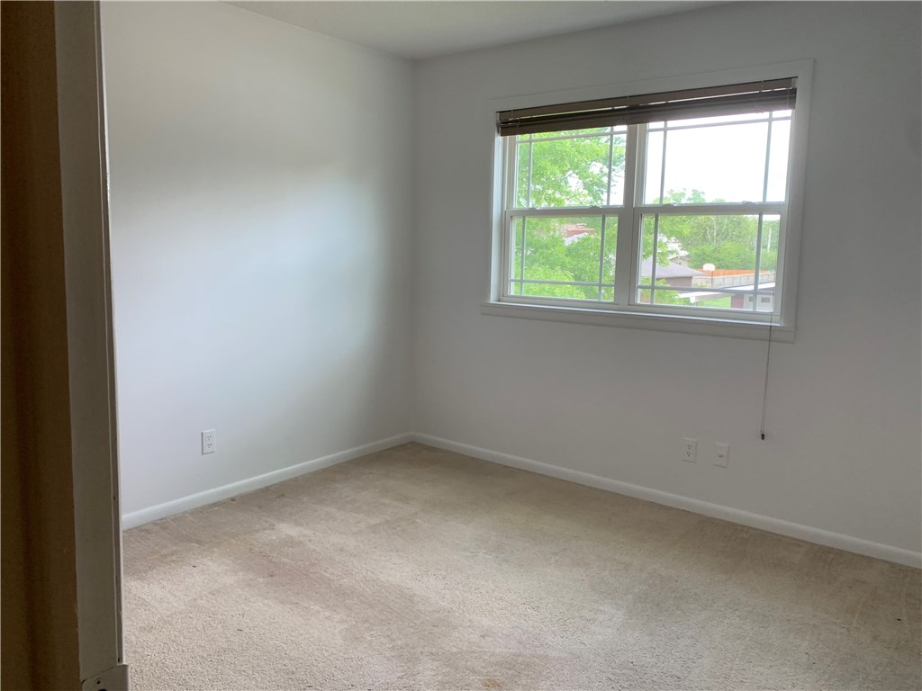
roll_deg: -1.5
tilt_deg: -5.9
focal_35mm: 26
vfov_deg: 53.1
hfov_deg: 67.3
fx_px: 693
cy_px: 346
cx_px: 461
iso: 80
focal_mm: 4.25
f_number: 1.8
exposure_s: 1/121
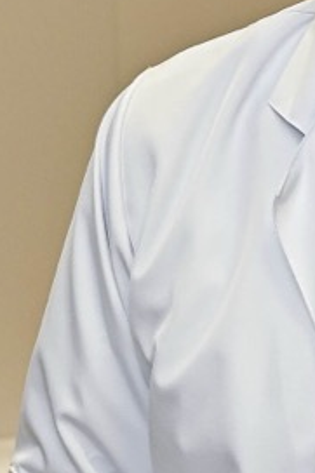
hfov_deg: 5.9
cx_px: 411
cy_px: 294
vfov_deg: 9.0
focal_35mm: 230
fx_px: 3022
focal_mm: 35
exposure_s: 1/200
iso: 400
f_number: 3.2
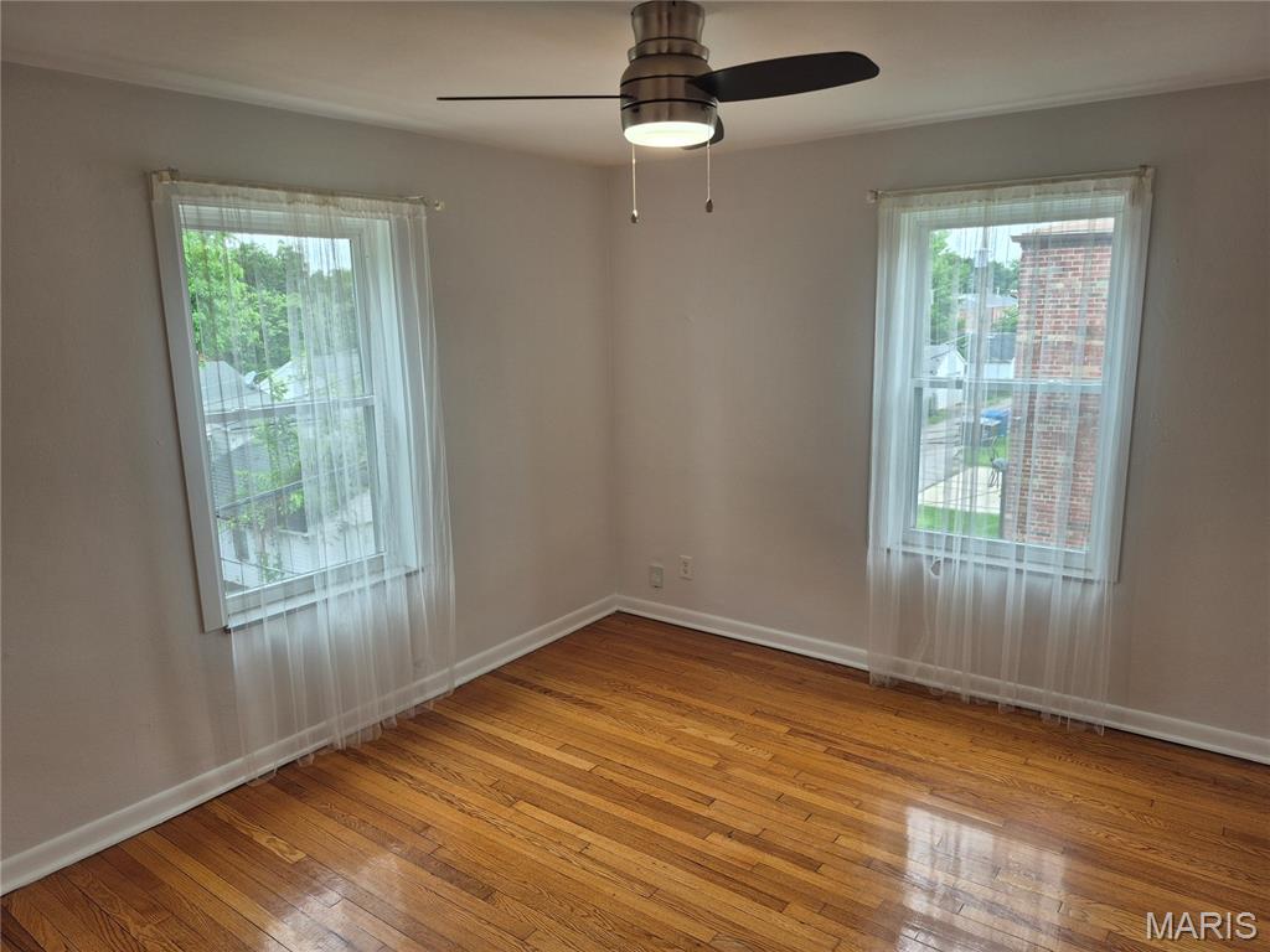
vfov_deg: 58.9
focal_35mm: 23
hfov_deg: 73.9
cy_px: 476
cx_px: 635
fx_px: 844
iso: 32
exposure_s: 1/120
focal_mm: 5.4
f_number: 1.8
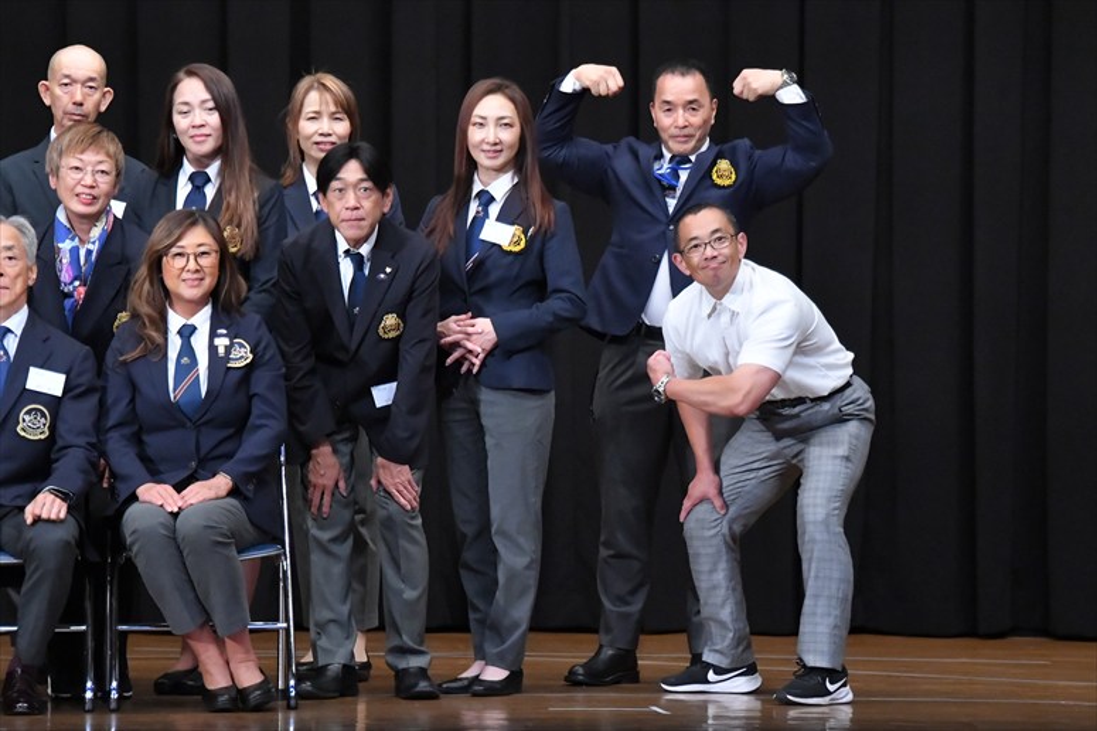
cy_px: 366
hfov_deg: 8.6
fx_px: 7310
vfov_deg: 5.7
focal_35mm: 240
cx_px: 548
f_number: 5.6
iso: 8000
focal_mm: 160
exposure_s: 1/400
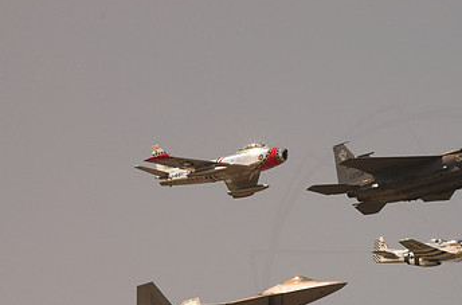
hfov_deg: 6.0
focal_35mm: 342
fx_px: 4373
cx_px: 368
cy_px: 222
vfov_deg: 4.0
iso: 200
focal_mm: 135
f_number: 16
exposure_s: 1/200
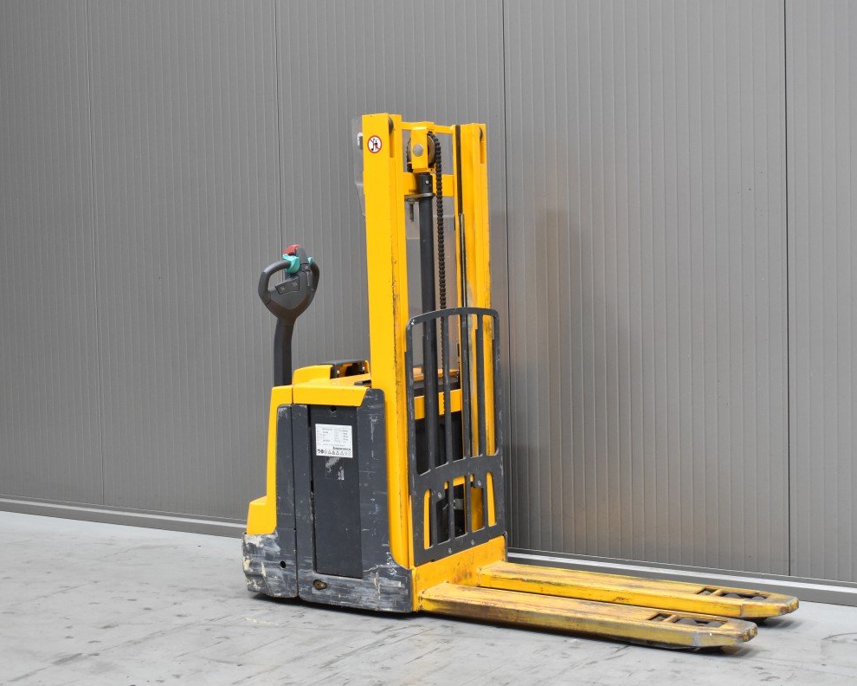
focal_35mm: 58
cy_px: 346
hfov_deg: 32.4
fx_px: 1471
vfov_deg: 26.2
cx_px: 480
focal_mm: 34
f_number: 5.6
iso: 1250
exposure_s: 1/30
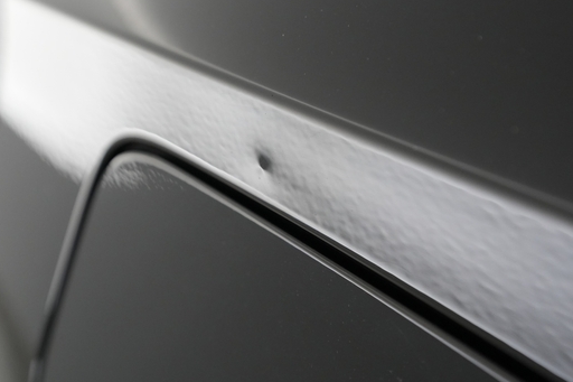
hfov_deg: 54.4
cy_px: 146
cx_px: 281
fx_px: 557
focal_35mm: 35
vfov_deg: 37.6
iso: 4000
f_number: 5
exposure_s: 1/60
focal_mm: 28
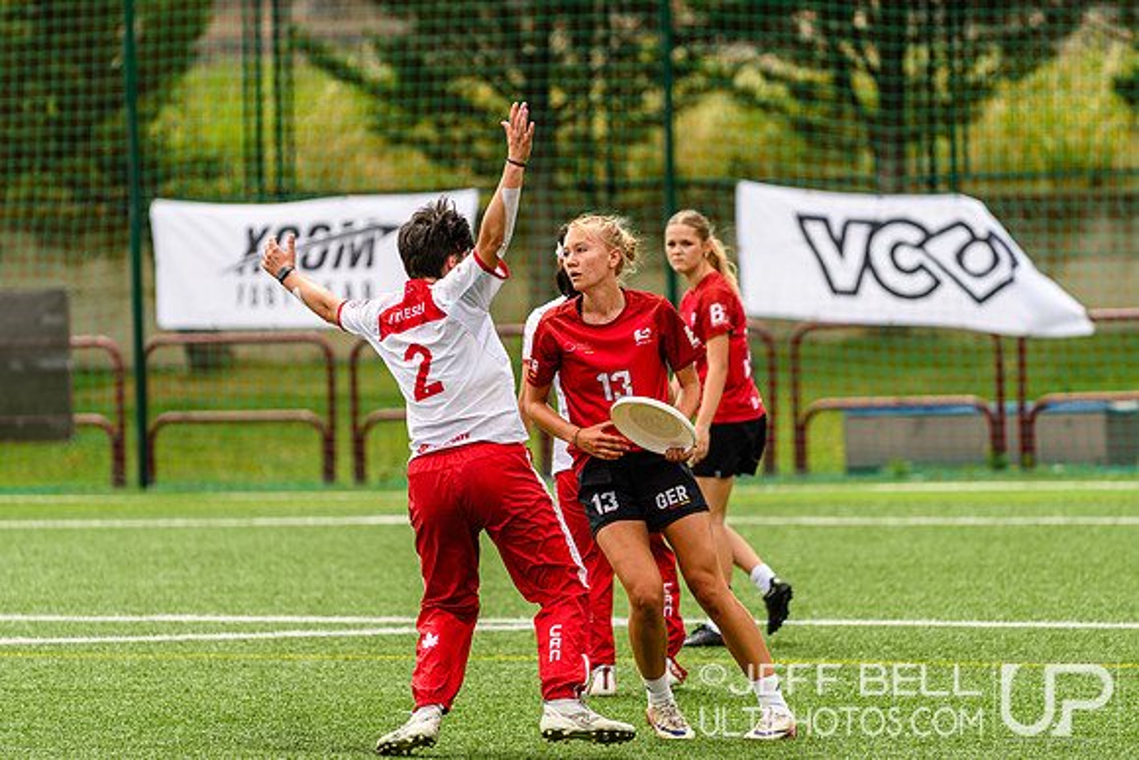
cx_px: 570
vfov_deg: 4.6
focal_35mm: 300
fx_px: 9493
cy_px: 380
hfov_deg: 6.9
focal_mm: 200
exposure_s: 1/1000
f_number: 3.2
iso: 125
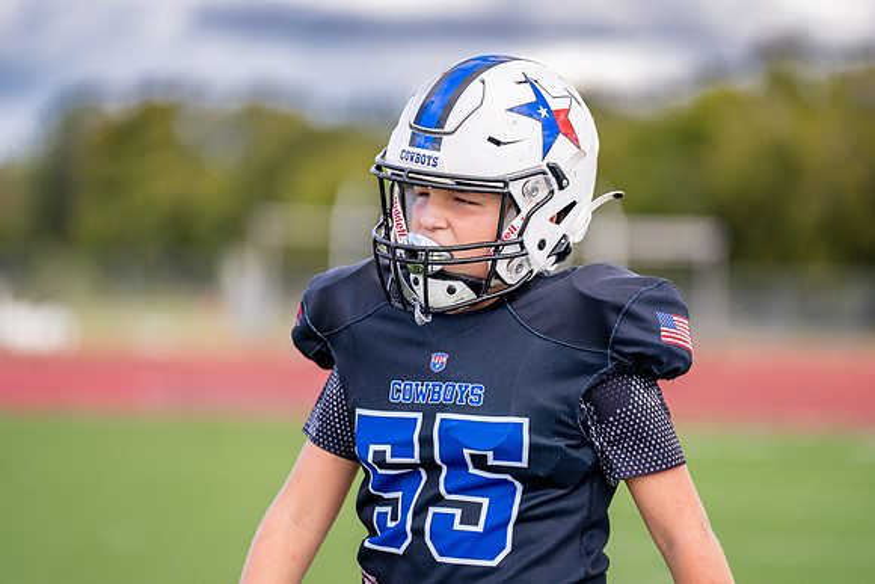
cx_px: 471
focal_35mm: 204
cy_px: 292
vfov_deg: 6.7
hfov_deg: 10.1
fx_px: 4966
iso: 250
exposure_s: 1/2500
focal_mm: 188
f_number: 2.8
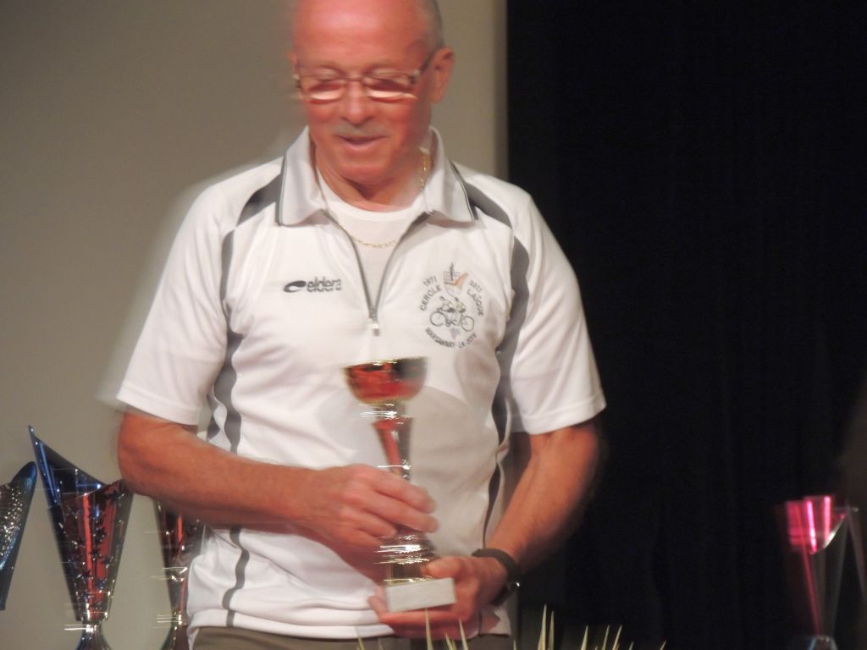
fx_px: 8766
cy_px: 325
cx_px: 434
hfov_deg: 5.7
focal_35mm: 350
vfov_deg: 4.2
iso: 800
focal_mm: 62.4
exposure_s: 1/20
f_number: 4.8
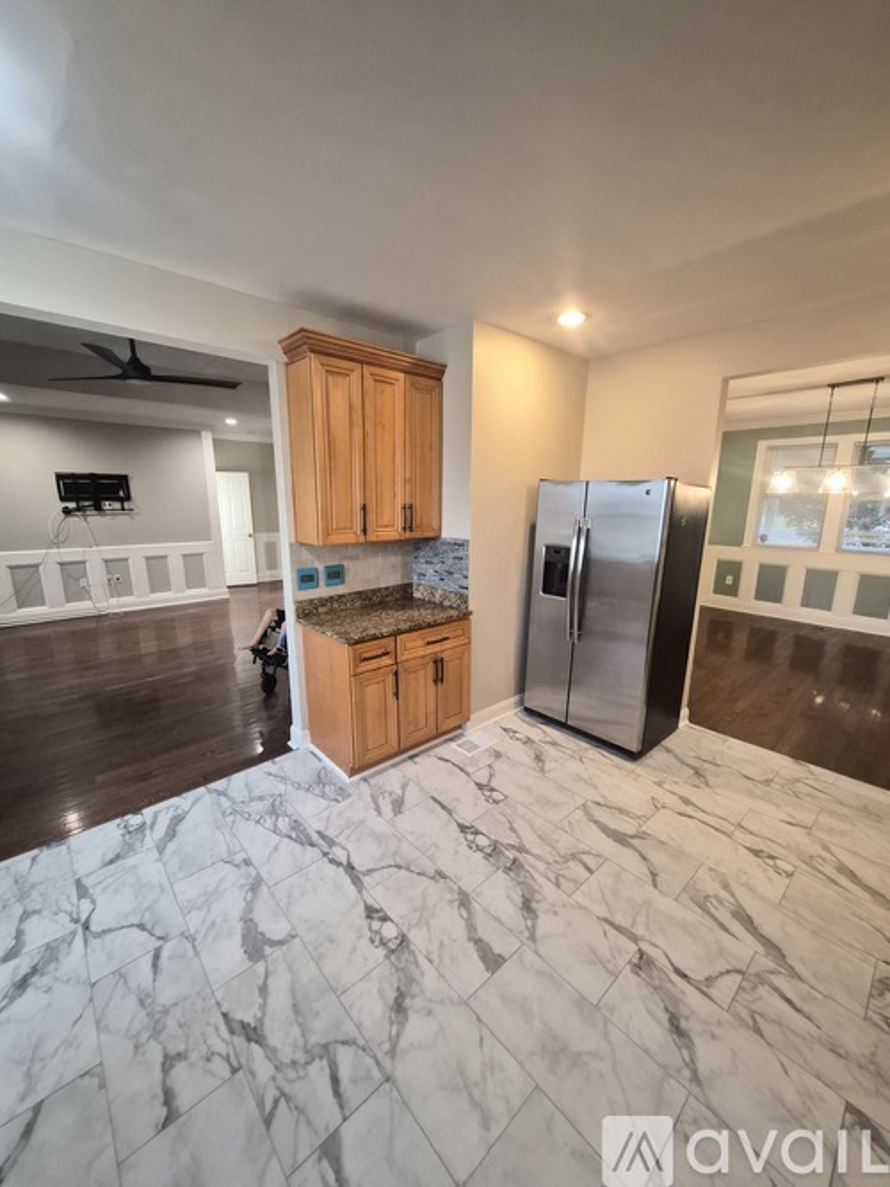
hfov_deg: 89.9
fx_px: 446
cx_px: 445
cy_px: 594
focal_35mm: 13
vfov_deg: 106.2
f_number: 2.2
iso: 400
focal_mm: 1.7
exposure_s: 1/60
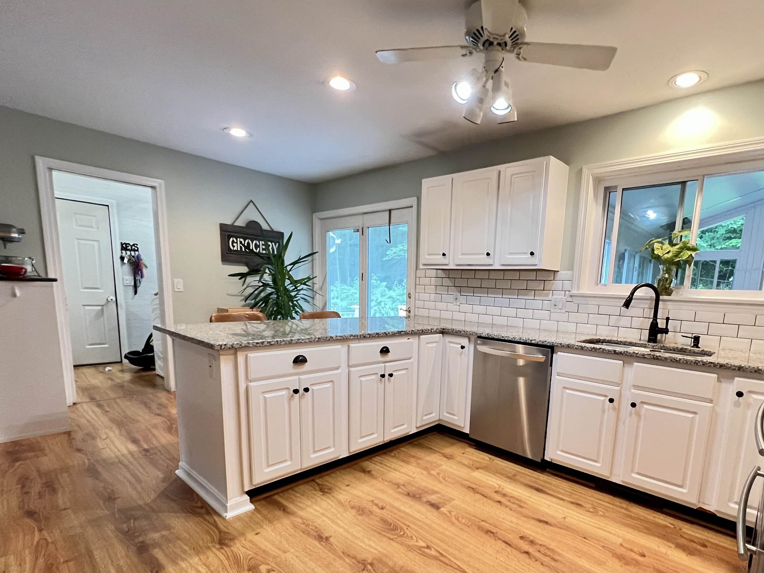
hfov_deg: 90.0
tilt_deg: -8.8
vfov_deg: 73.7
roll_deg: -1.8
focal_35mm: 17
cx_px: 454
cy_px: 353
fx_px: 375
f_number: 1.8
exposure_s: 1/60
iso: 500
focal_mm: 1.57
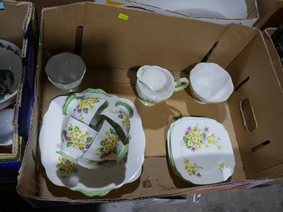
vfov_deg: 41.8
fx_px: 278
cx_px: 142
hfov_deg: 54.0
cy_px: 106
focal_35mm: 34
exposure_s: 1/125
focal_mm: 17
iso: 200
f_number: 4
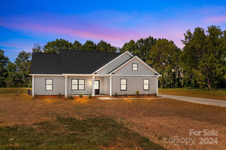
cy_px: 75
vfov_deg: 46.4
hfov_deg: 65.5
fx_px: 176
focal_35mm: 28
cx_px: 113
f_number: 6.3
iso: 100
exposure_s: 1/500
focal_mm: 10.26
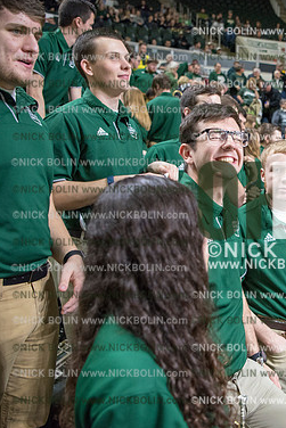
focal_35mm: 37
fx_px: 440
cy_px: 216
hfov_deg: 33.3
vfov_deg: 51.9
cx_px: 278
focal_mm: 24
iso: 2500
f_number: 2.8
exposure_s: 1/400
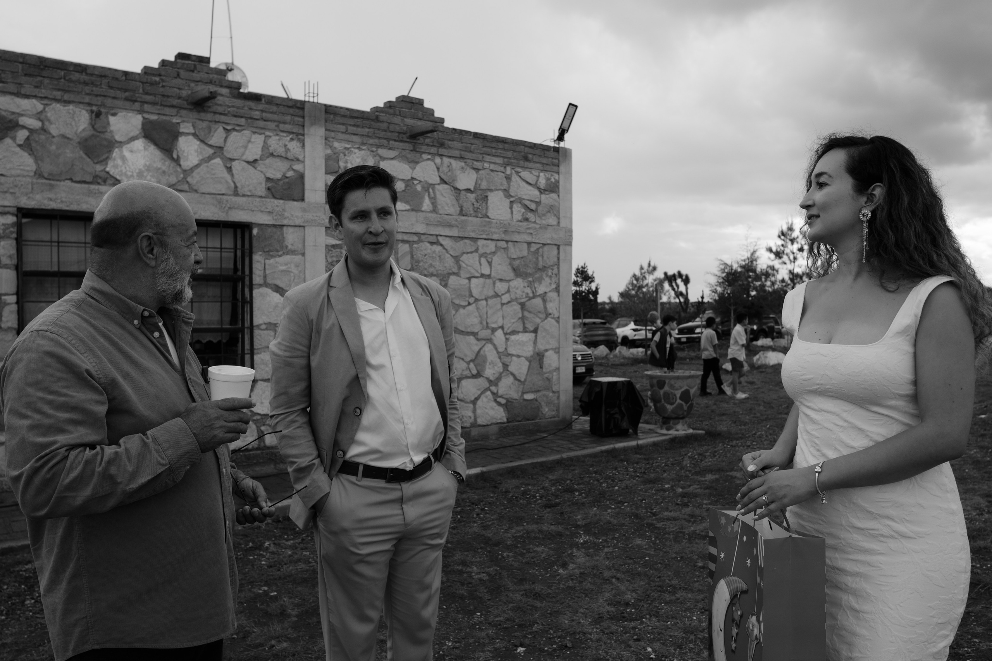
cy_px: 330
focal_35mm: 27
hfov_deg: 68.0
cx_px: 483
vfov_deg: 48.4
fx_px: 735
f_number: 4
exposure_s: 1/400
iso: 160
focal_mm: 16
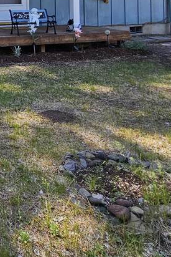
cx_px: -100
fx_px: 299
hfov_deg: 23.7
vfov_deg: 39.9
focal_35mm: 42
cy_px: -8
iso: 50
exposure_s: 1/314
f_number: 2.2
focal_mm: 2.2
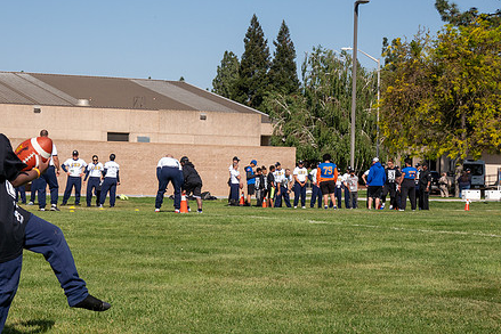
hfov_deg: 20.6
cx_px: 219
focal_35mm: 99
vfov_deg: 13.8
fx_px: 1378
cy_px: 190
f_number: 4
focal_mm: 27.44
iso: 200
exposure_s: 1/1600
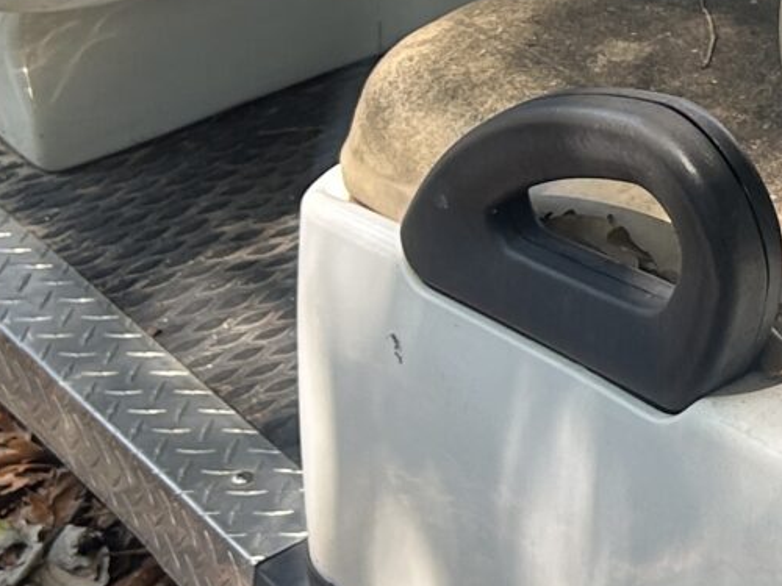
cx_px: 1232
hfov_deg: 13.8
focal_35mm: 133
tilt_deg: -21.5
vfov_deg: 10.9
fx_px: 3005
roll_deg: +0.6
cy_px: -198
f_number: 1.5
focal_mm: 5.7
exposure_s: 1/180
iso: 40
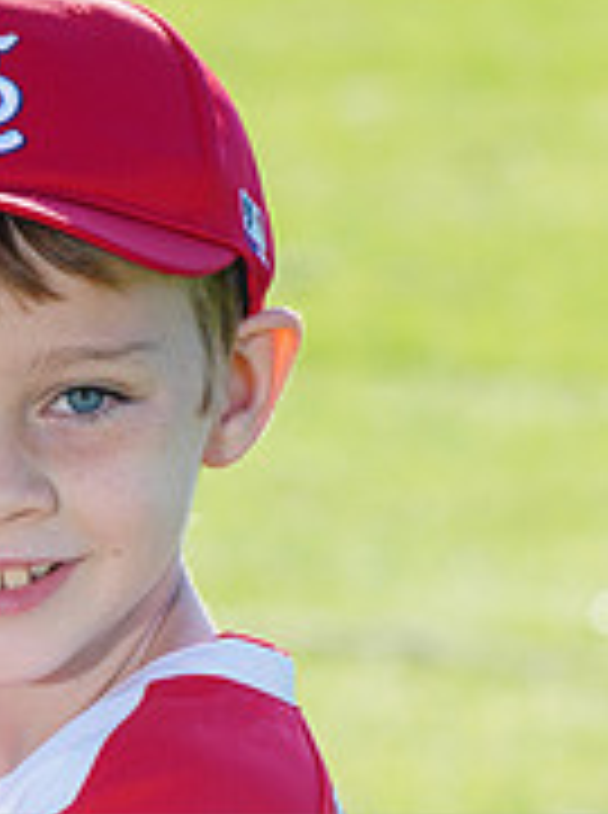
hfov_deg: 2.4
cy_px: 877
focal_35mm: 618
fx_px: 14524
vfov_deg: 3.2
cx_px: -7
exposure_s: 1/200
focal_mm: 200
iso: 200
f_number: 9
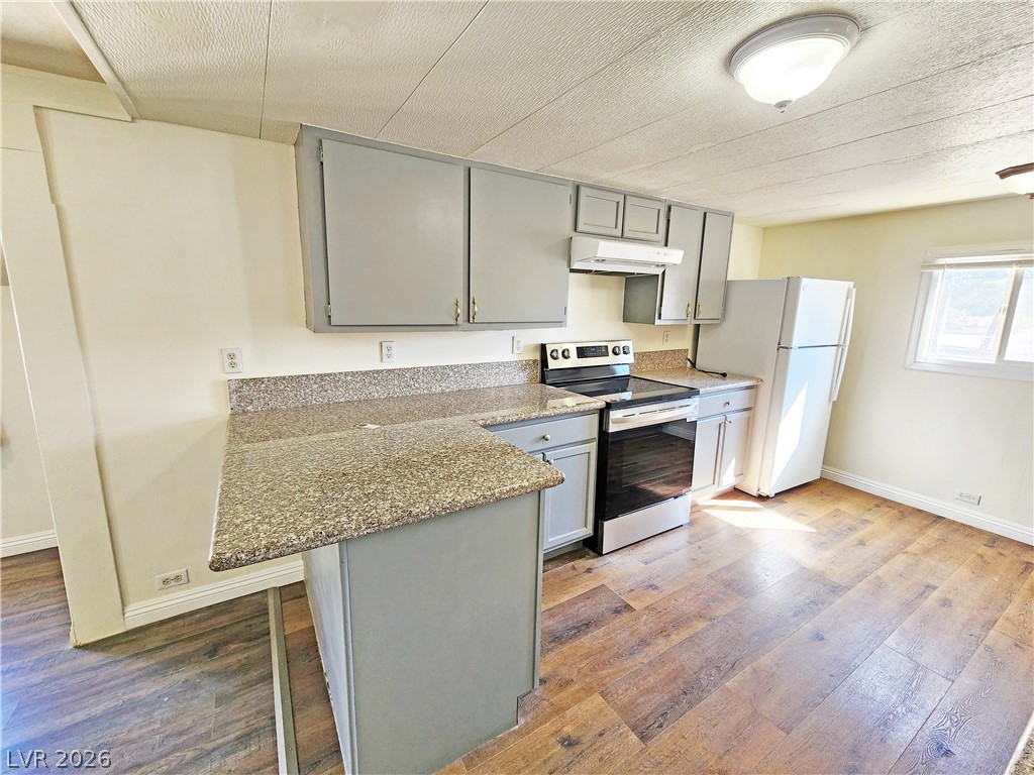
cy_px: 388
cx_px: 517
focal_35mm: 13
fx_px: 388
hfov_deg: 106.2
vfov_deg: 89.9
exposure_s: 1/60
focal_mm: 2.2
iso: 125
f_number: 2.2
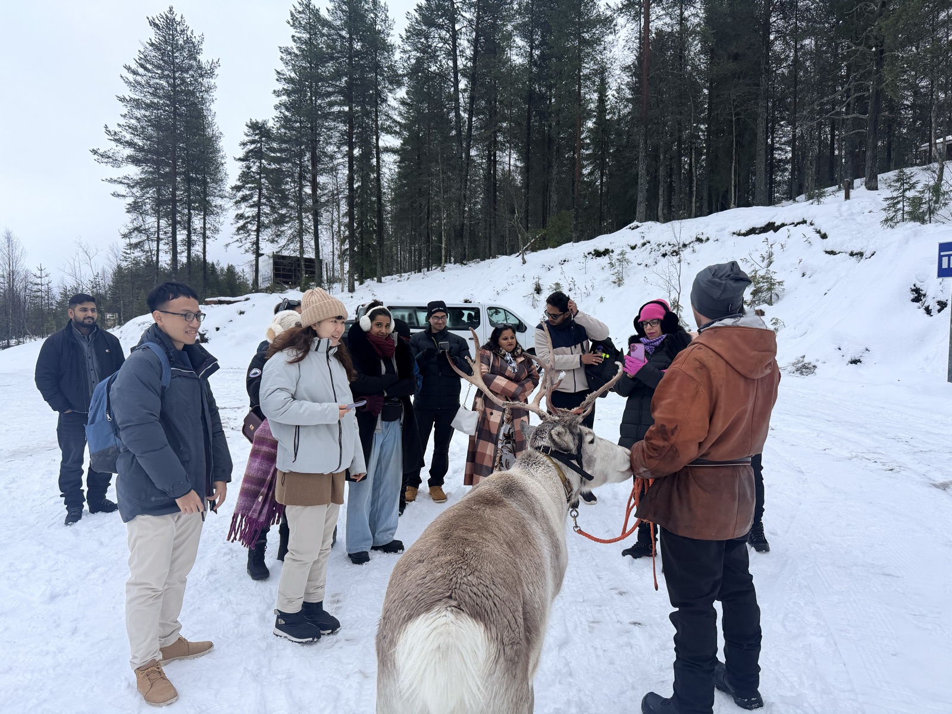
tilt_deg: -2.1
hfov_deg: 71.6
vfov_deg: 56.8
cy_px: 357
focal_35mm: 24
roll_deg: -0.4
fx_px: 660
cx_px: 476
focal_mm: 6.76
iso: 125
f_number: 1.78
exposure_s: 1/121
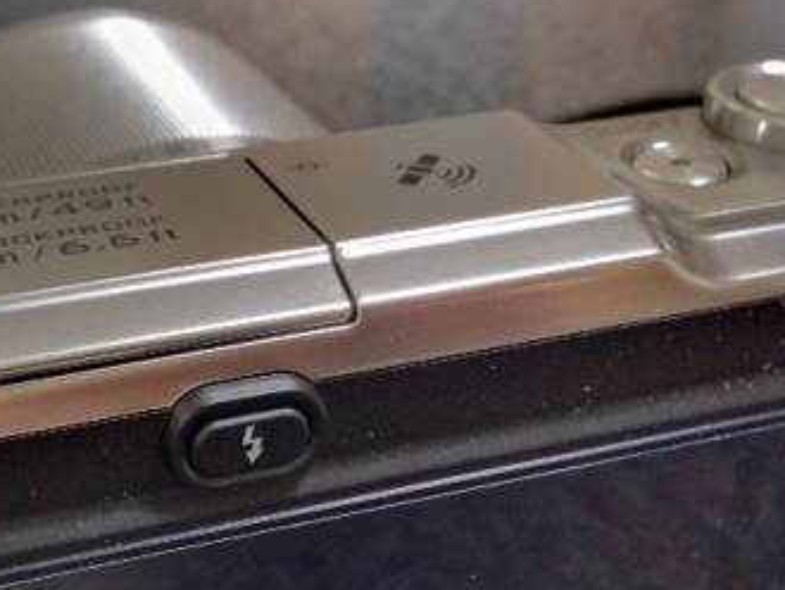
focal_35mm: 64
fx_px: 1452
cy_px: 557
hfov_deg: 29.8
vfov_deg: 22.3
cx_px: 200
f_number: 2.4
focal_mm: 4.12
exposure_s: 1/15
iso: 800
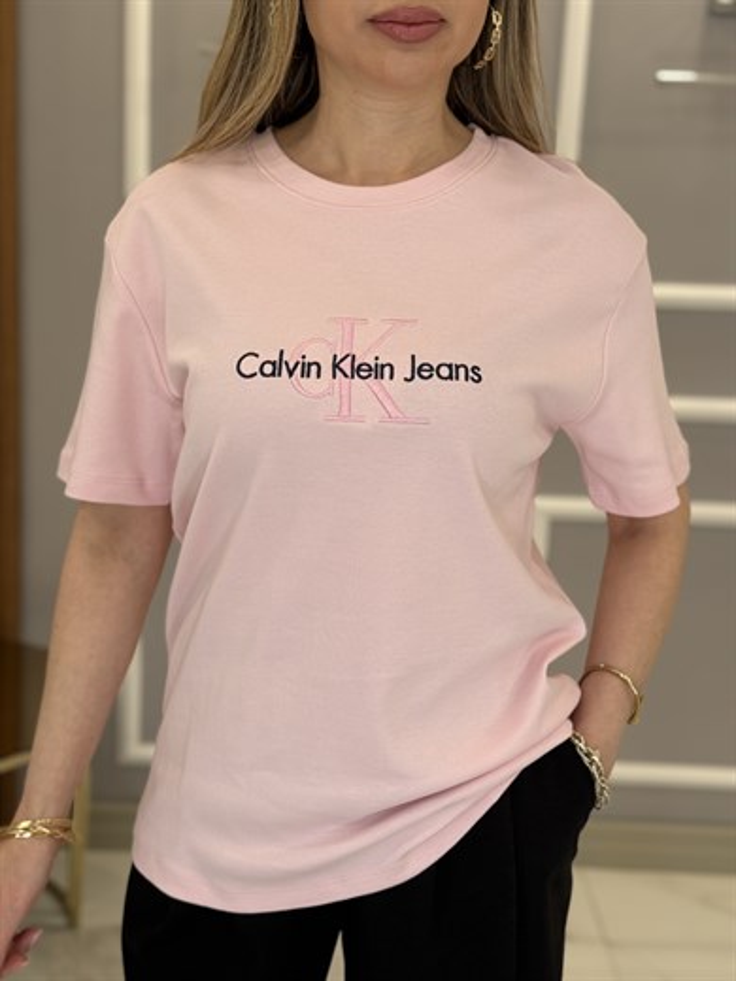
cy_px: 490
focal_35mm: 48
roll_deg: -3.3
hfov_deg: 30.3
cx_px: 368
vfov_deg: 39.7
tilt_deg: -10.2
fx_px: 1361
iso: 50
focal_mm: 6.76
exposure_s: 1/121
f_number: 1.78
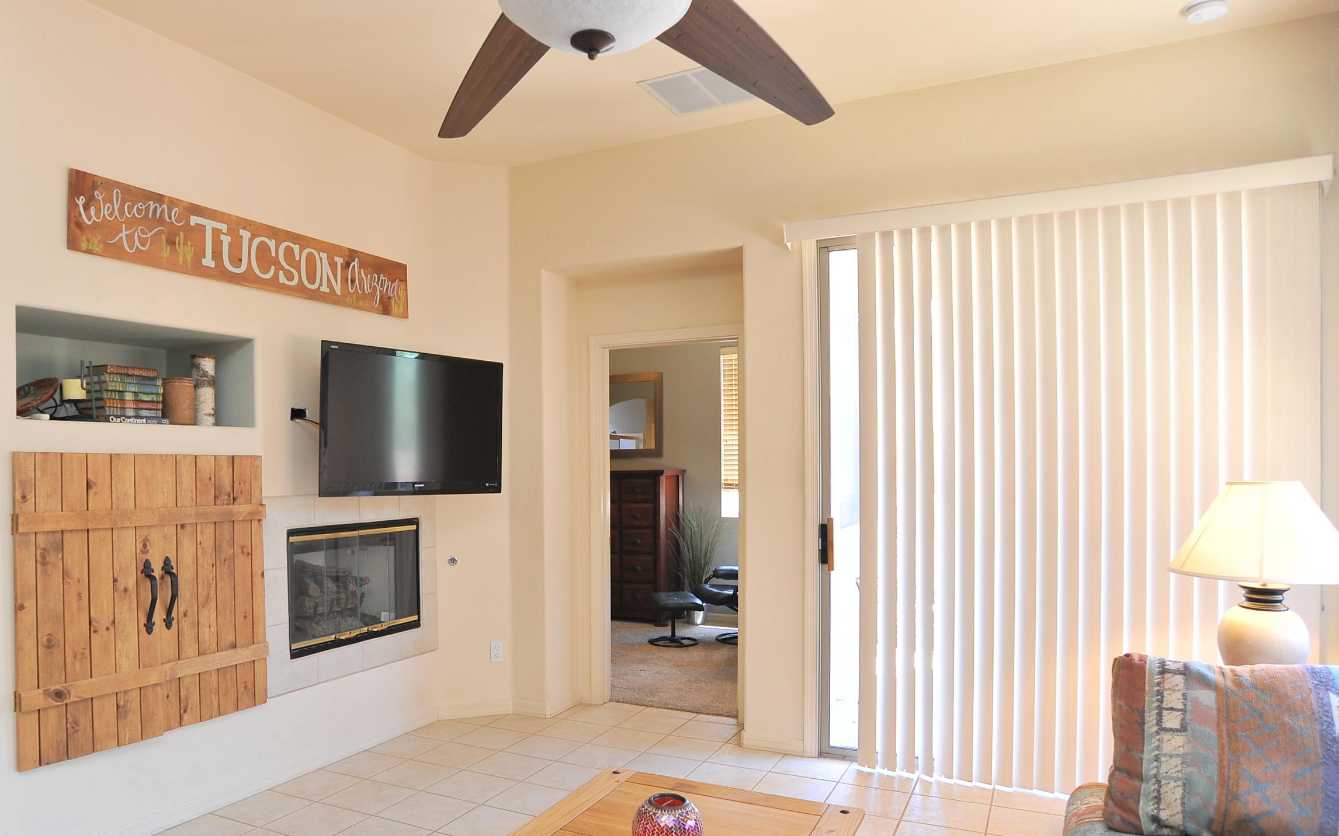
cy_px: 461
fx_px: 876
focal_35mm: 24
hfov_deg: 74.3
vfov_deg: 51.0
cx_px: 562
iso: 640
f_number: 5
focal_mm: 18
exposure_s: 1/30
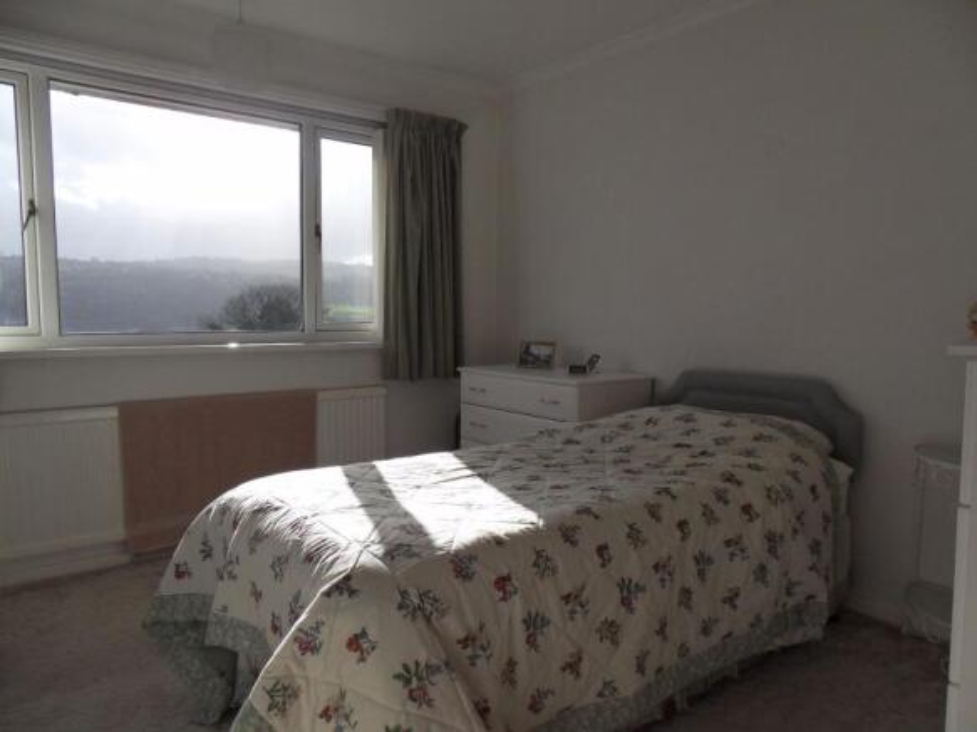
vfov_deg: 56.8
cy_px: 366
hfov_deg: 71.6
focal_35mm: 24
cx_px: 488
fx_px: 677
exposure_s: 1/180
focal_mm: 4.2
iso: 80
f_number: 7.5
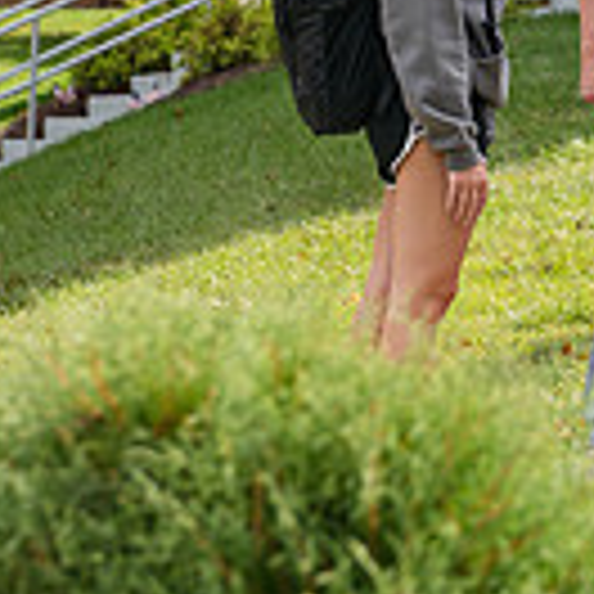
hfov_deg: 9.6
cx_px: 612
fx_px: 3495
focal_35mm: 180
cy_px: -176
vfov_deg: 9.5
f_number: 4
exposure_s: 1/1000
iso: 250
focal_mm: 62
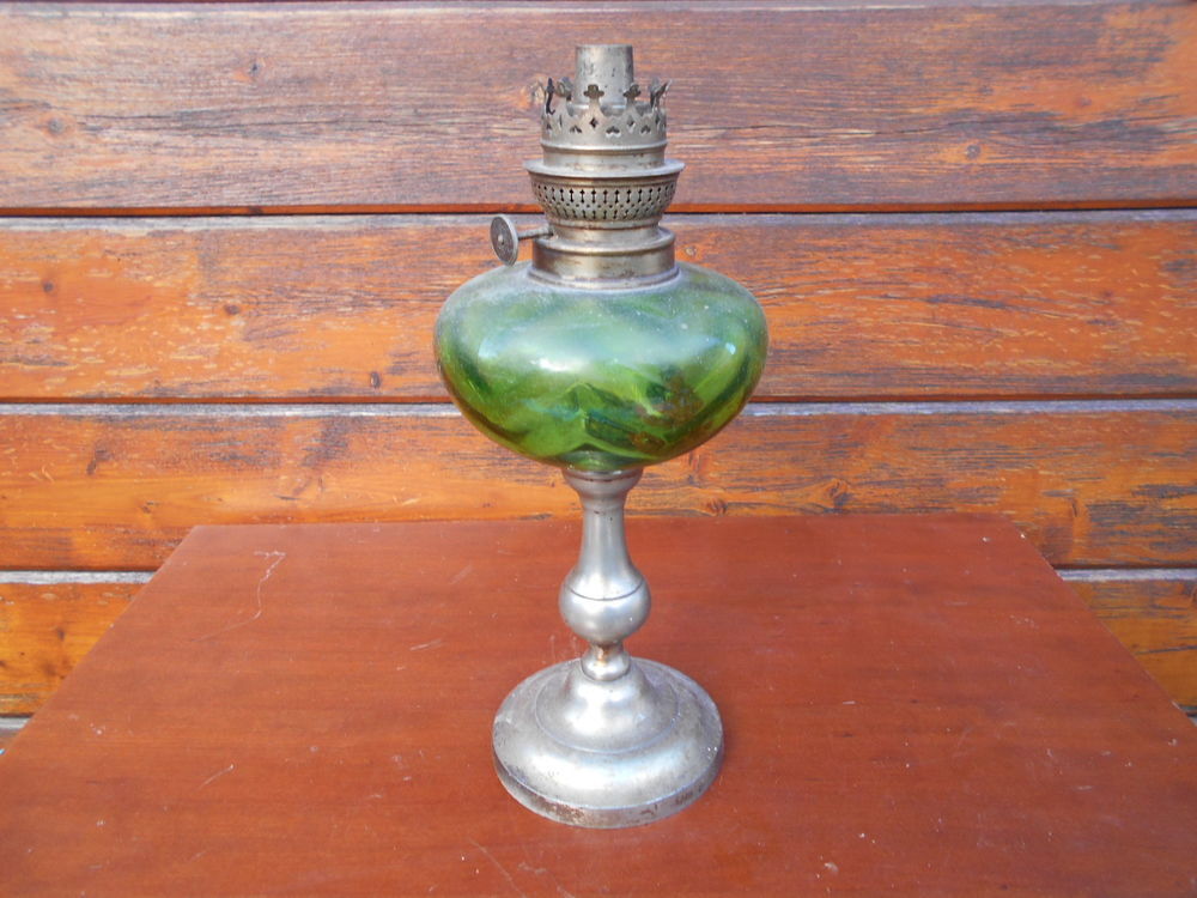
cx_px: 598
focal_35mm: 26
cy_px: 449
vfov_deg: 53.1
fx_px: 899
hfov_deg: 67.3
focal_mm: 4.6
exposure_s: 1/30
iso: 110
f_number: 3.2
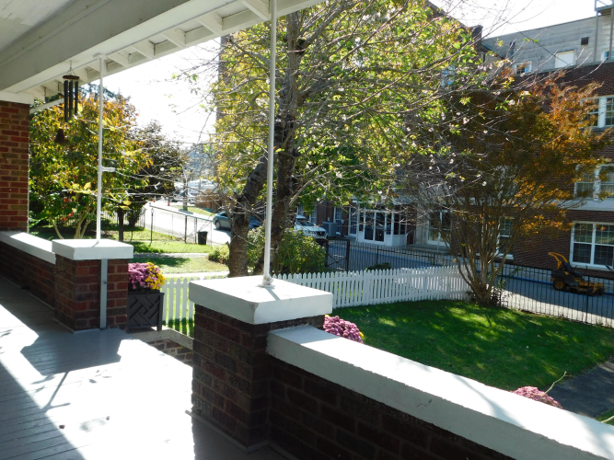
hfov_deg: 60.0
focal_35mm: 30
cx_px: 307
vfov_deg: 46.8
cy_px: 230
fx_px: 532
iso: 125
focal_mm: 5.3
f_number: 3.2
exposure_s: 1/400
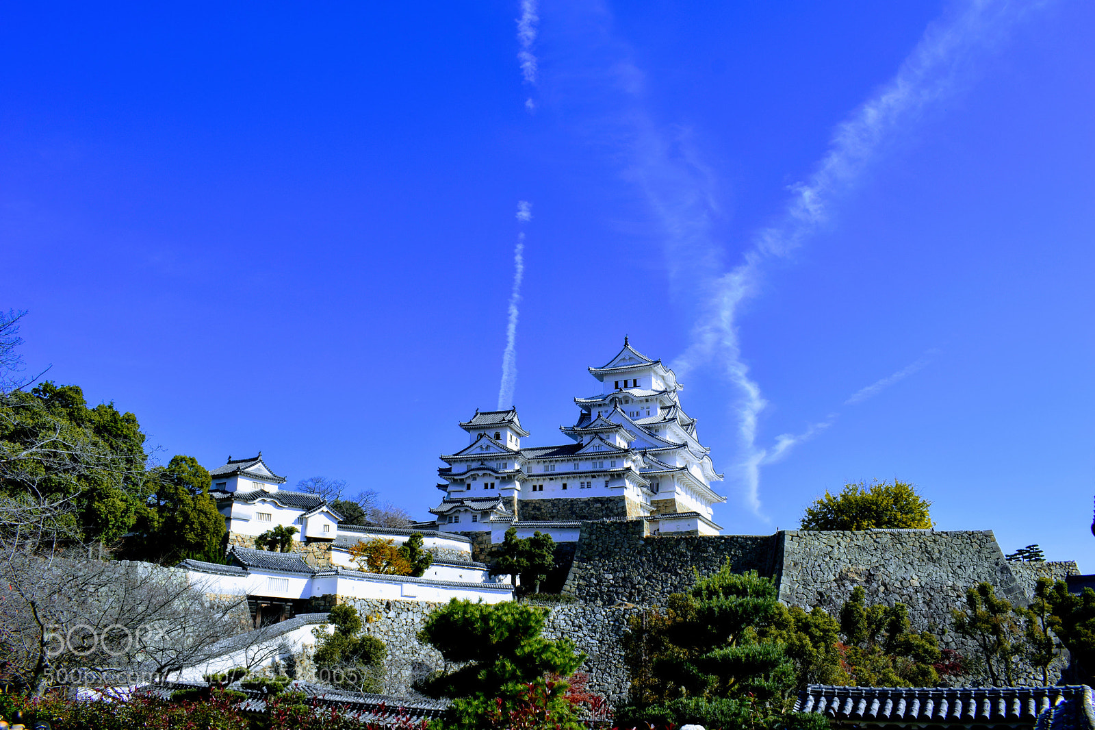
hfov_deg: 67.4
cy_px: 365
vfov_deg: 47.9
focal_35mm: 27
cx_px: 548
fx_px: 821
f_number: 10
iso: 200
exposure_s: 1/400
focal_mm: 18
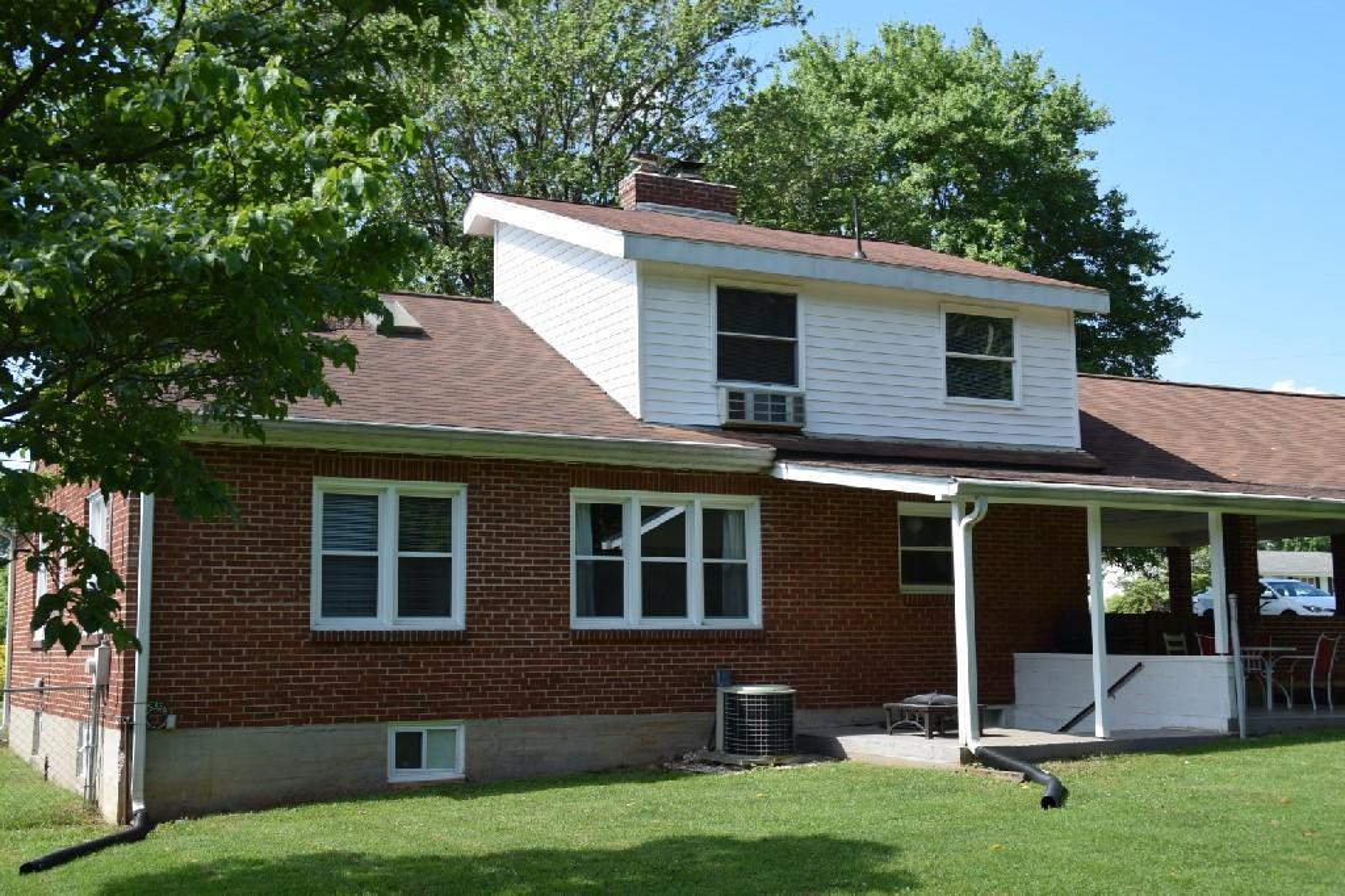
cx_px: 672
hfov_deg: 47.9
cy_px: 448
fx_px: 1513
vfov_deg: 33.0
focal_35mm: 40
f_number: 8
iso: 200
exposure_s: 1/250
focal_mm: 27
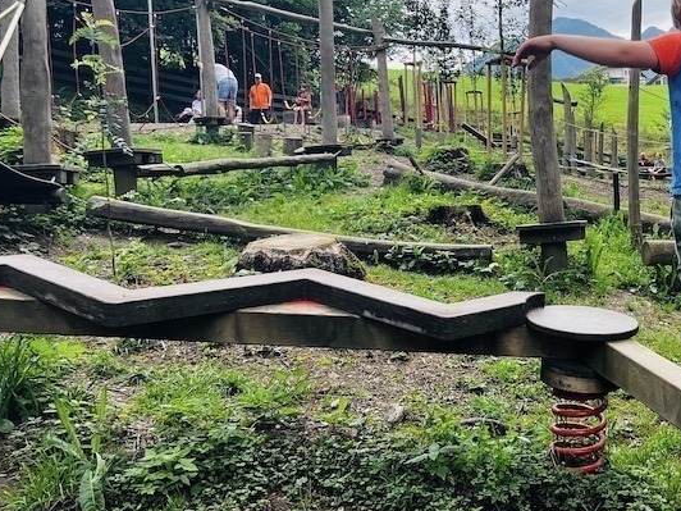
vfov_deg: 28.9
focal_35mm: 50
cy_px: 173
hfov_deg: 36.4
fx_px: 984
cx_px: 577
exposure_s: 1/1147
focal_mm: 5.7
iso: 50
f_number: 1.5
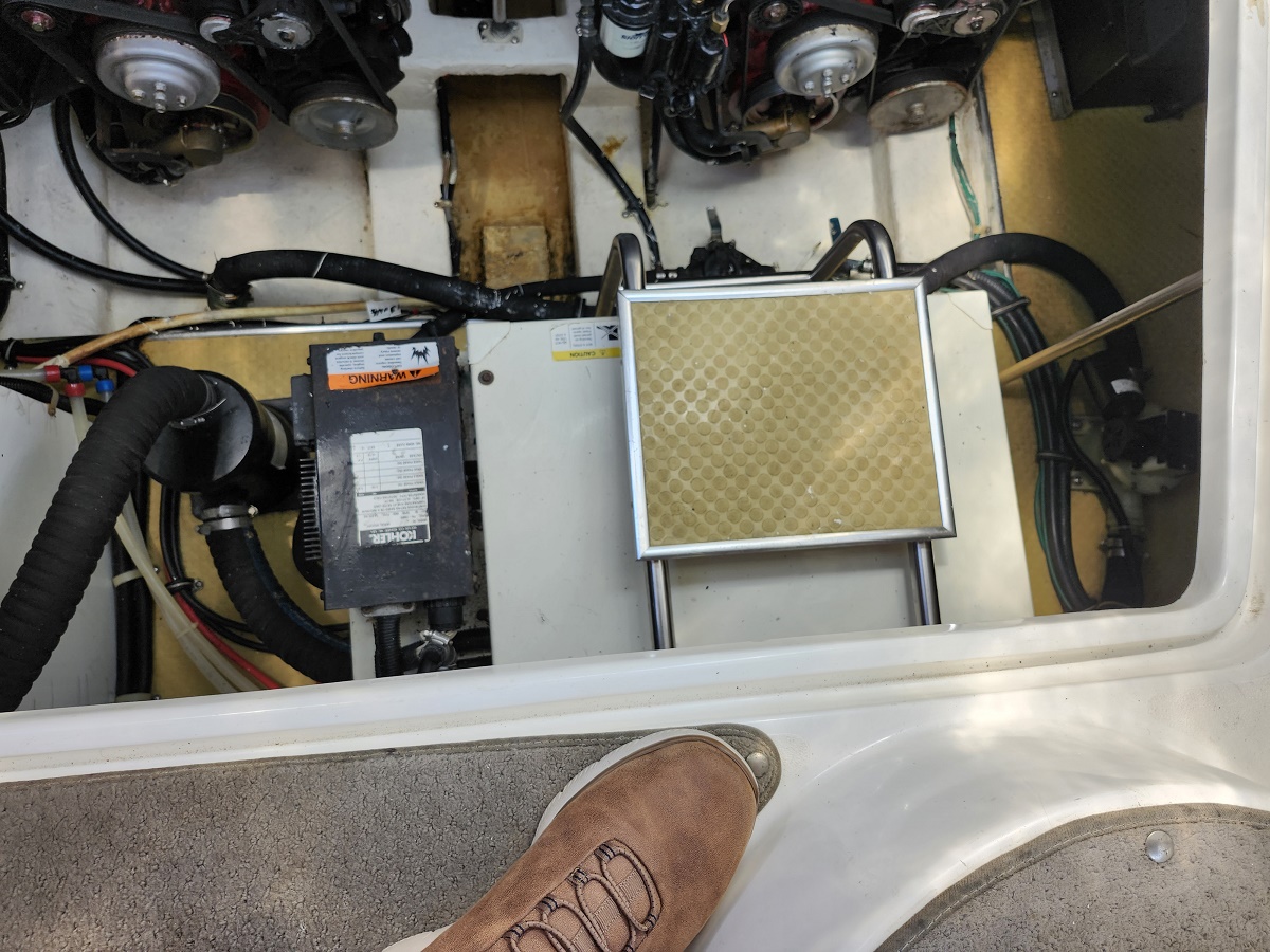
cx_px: 635
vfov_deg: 58.9
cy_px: 476
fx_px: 844
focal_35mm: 23
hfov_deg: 73.9
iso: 50
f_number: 1.8
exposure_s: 1/180
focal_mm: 5.54
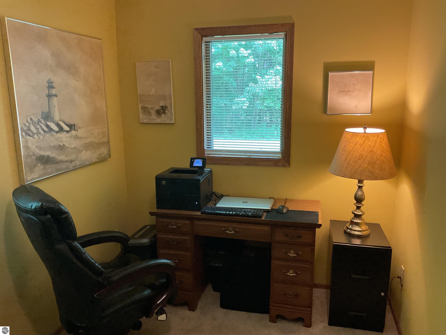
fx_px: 374
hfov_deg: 61.7
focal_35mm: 29
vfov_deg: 48.2
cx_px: 223
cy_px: 168
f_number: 1.8
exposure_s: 1/60
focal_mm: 3
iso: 200
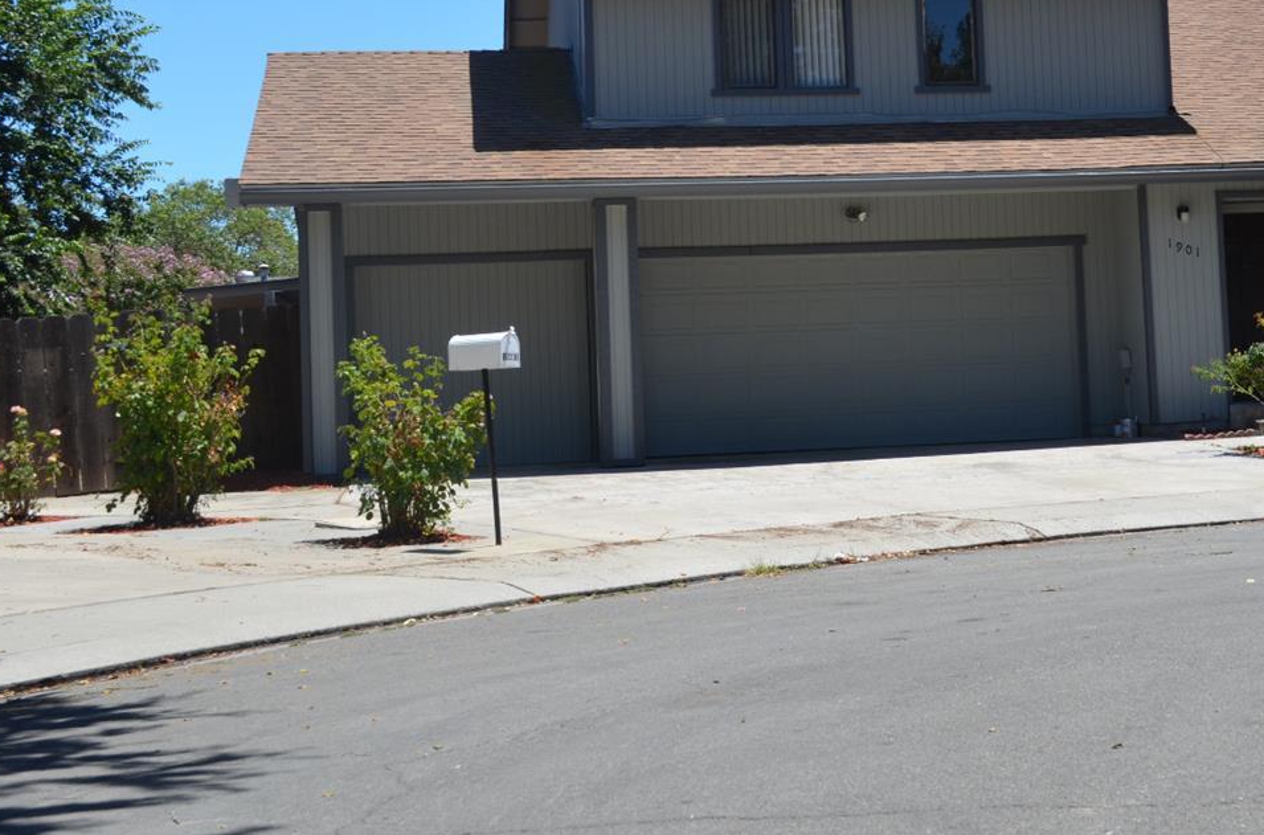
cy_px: 246
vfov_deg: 20.4
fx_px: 2311
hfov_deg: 30.1
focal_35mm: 66
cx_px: 954
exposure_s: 1/250
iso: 140
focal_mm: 28
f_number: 8
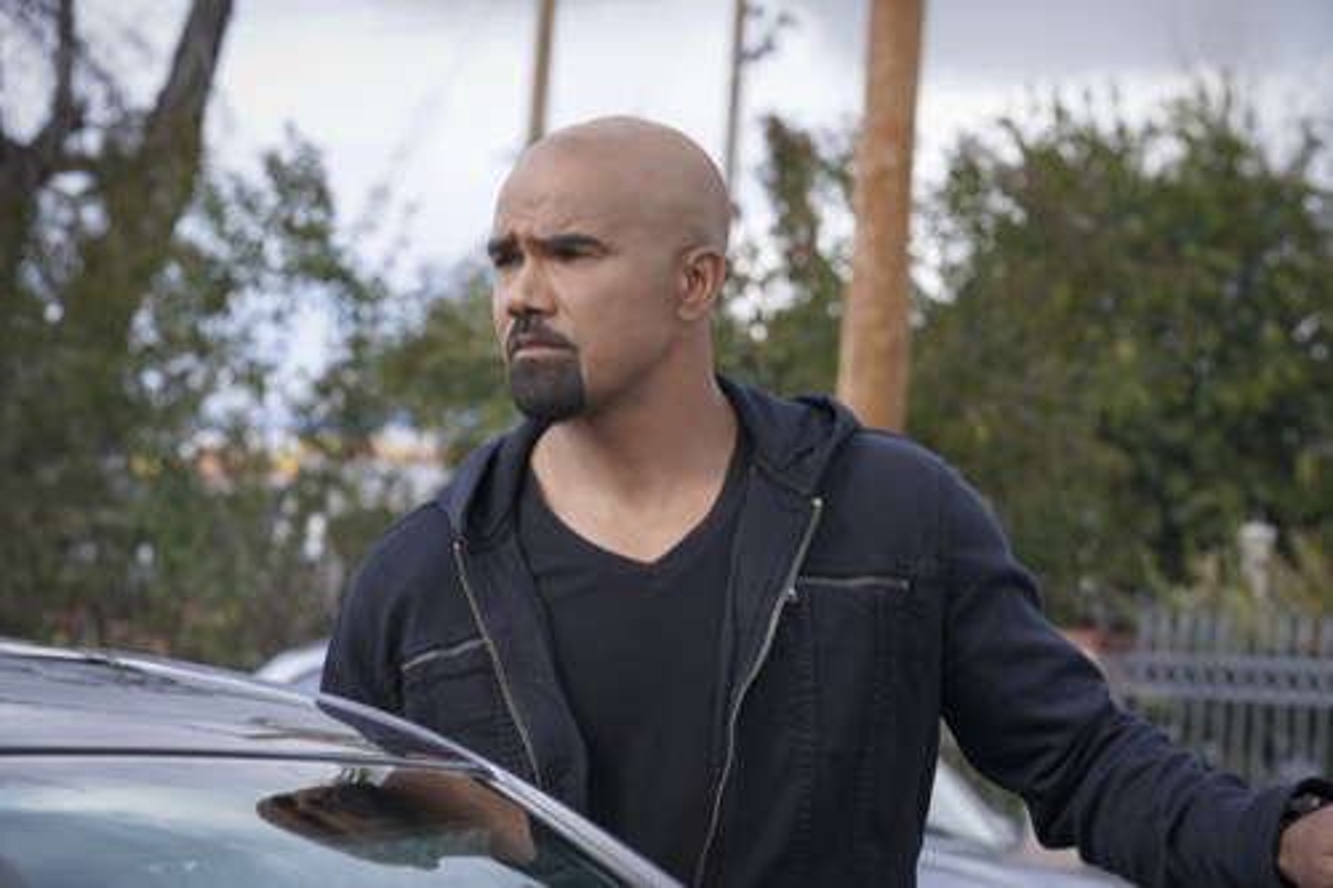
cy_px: 444
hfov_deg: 14.7
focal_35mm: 140
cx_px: 666
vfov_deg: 9.8
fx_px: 5182
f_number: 10
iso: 800
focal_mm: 140
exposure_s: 1/400
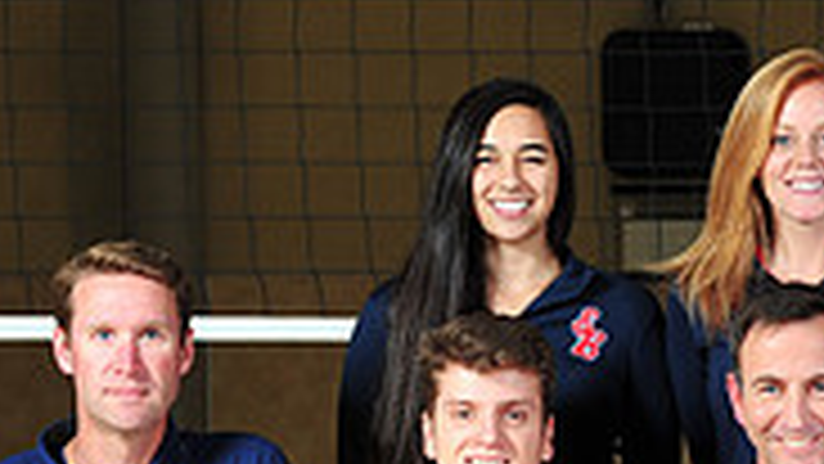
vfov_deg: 7.2
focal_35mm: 166
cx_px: 1121
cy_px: 640
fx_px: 3627
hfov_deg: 12.5
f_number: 7.1
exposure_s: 1/125
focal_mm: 50
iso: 320
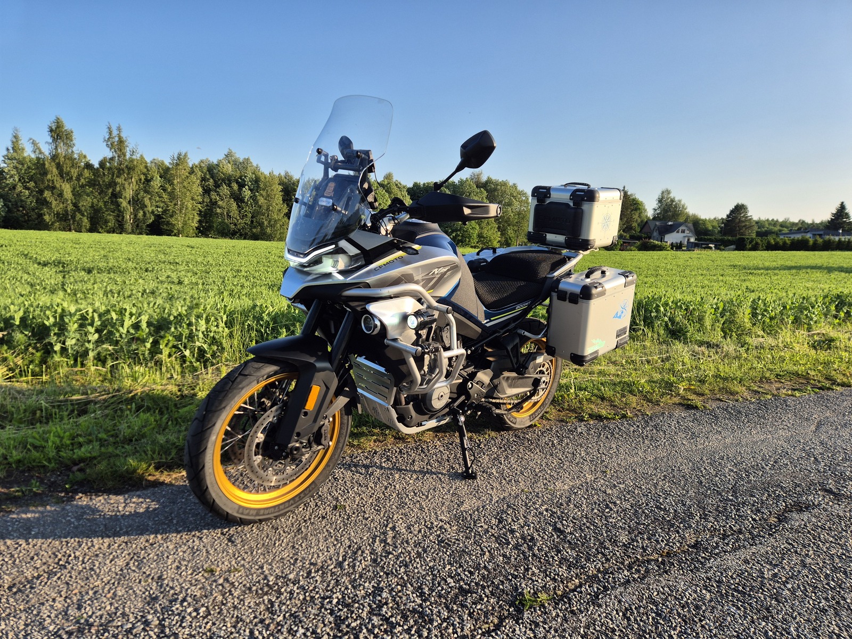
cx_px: 426
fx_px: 566
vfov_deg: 58.9
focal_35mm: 23
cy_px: 320
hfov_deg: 73.9
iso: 25
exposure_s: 1/992
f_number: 1.8
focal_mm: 5.4
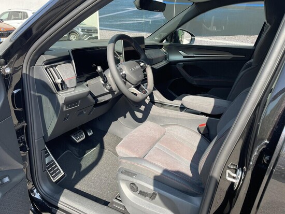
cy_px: 107
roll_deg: -1.5
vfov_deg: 53.1
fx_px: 214
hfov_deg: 67.3
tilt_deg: -20.6
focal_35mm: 26
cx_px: 142
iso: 50
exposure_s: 1/622
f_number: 1.6
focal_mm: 4.2
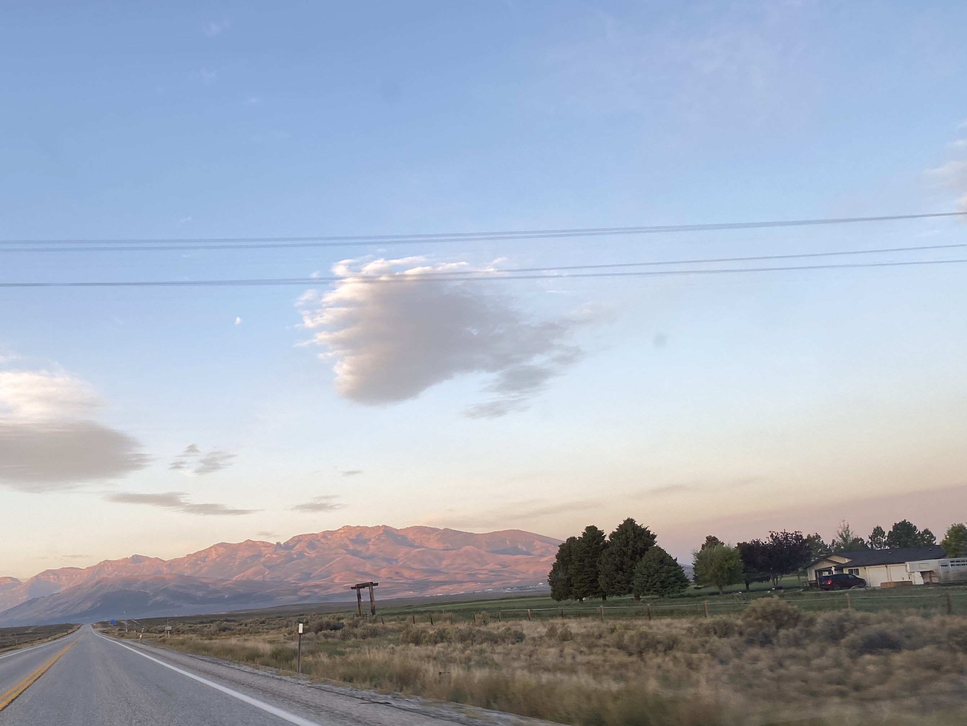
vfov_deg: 36.1
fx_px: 1089
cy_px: 530
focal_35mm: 39
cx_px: 326
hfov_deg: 47.1
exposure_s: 1/199
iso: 32
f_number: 1.8
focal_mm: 4.25
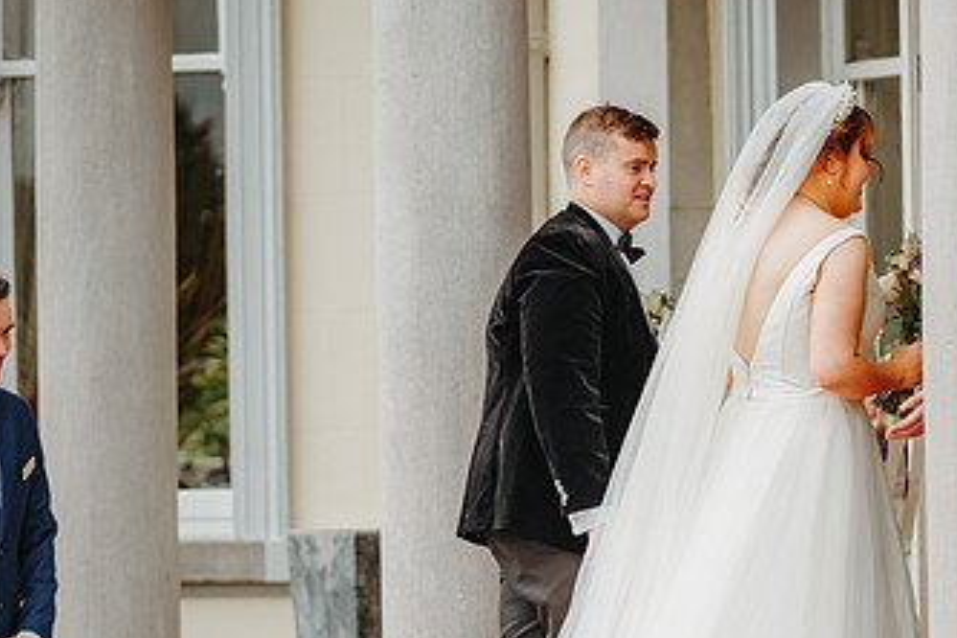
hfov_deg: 13.8
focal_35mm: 148
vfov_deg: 9.3
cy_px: 401
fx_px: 3934
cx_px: 825
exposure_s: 1/2500
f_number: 2
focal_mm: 85
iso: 200
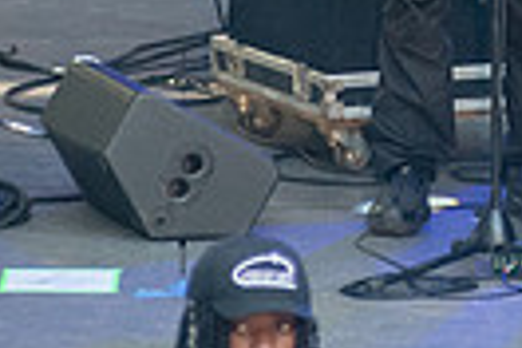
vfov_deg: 1.4
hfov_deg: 2.0
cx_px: 756
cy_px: -376
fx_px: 14600
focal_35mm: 1007
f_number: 3.5
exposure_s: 1/800
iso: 2500
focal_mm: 185
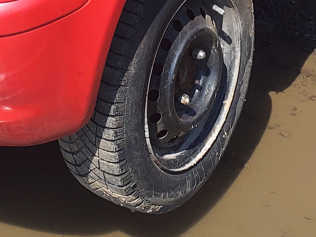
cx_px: 40
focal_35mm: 98
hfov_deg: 19.7
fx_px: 895
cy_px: -154
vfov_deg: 13.8
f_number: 1.9
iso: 40
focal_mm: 3.58
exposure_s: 1/1115
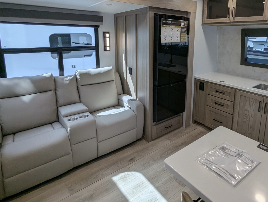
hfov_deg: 75.8
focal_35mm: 22
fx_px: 171
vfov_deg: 59.6
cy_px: 65
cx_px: 154
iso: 66
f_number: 2.2
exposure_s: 1/194
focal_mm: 2.35
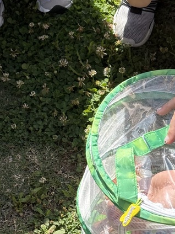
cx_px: 176
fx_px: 782
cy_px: 73
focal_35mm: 116
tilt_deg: -51.9
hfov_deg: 12.6
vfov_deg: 16.9
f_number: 1.78
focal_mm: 6.76
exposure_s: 1/2415
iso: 80
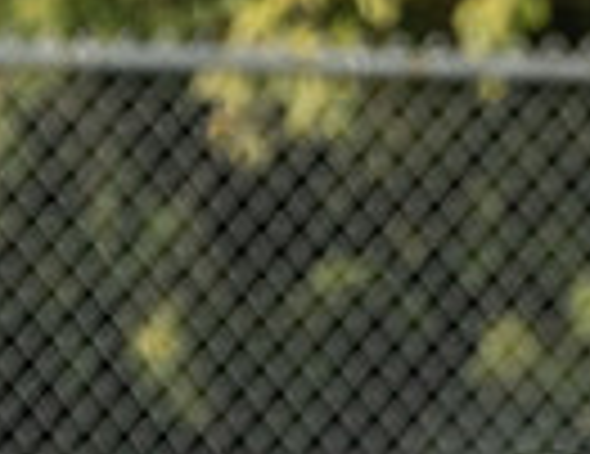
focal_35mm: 3615
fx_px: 62241
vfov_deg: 0.4
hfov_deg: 0.5
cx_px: 726
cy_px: 782
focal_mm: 560
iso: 640
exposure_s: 1/1250
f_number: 8
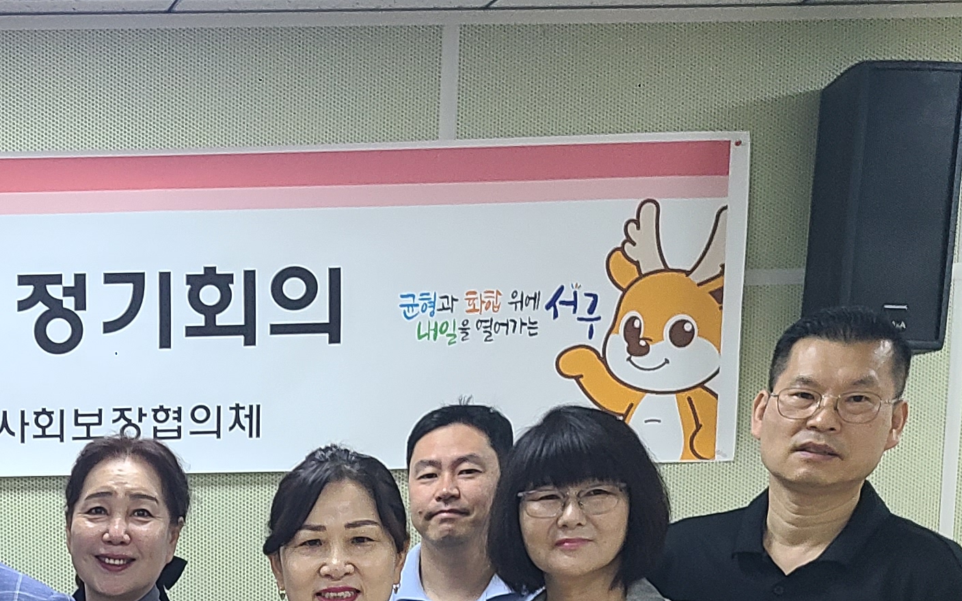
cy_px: 935
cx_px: -263
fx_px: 2071
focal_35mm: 79
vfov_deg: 15.1
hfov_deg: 23.4
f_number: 1.8
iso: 80
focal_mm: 5.4
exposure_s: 1/60
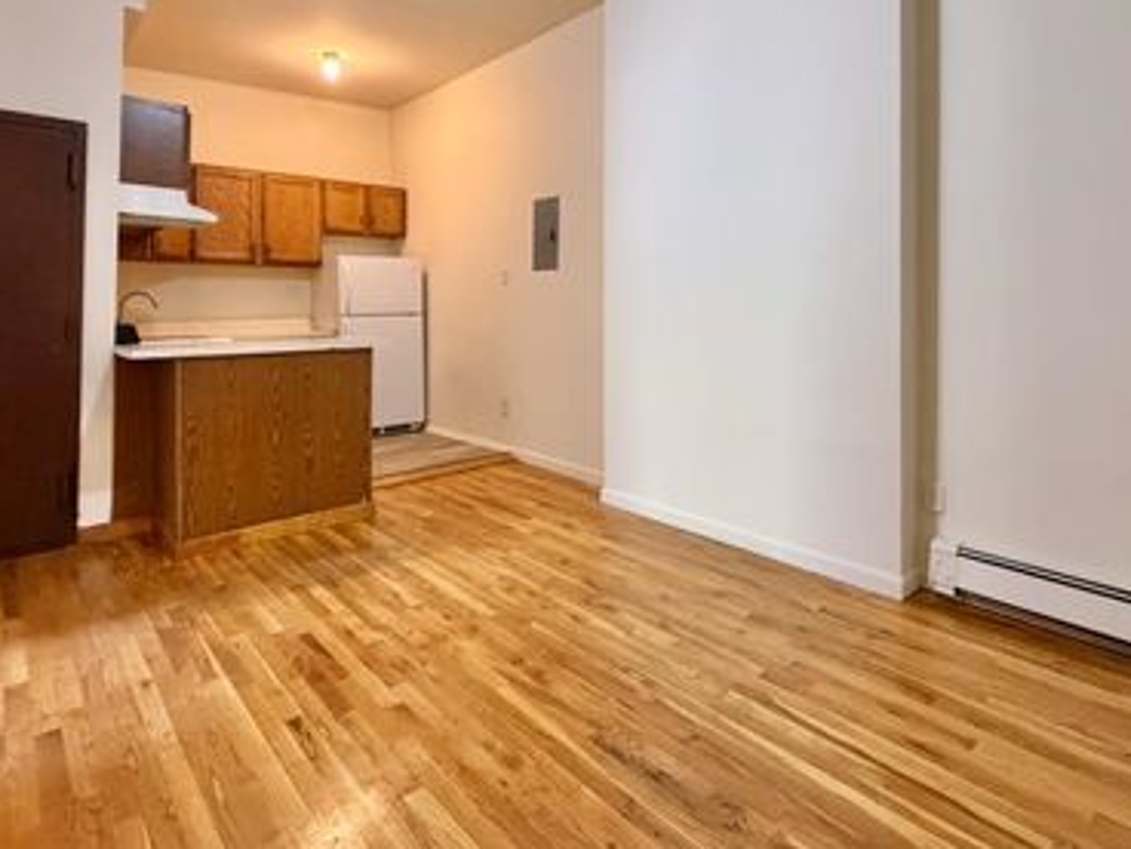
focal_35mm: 19
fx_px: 621
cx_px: 612
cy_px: 374
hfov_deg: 84.5
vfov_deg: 68.4
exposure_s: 1/60
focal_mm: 2.22
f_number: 2.2
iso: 640
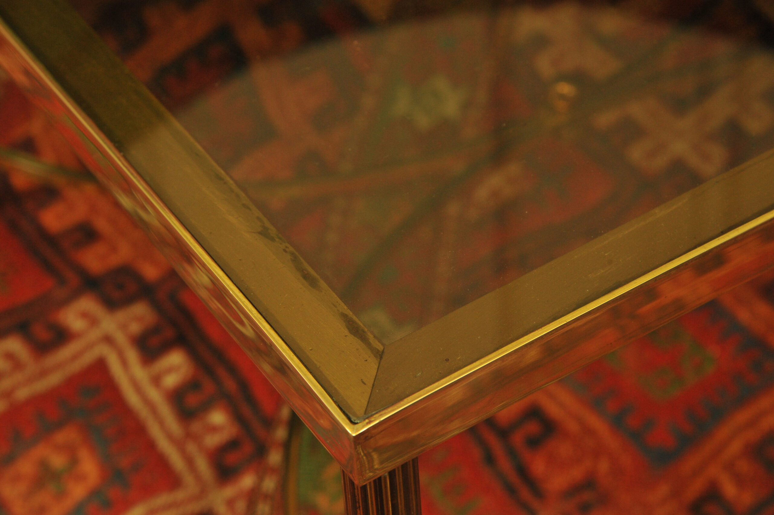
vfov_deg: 11.4
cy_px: 258
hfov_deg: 17.1
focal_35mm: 120
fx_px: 2578
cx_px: 387
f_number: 9
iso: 2000
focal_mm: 120
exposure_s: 1/30
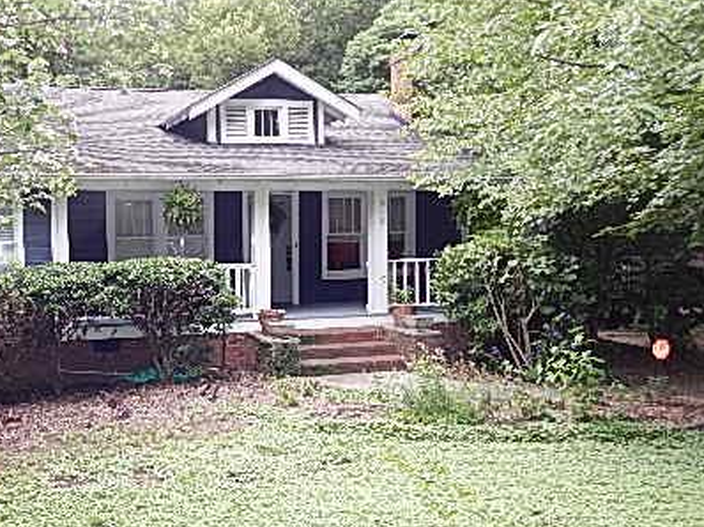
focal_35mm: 37
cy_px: 290
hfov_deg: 48.2
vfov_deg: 38.6
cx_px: 173
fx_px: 752
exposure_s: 1/80
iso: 180
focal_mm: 4
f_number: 3
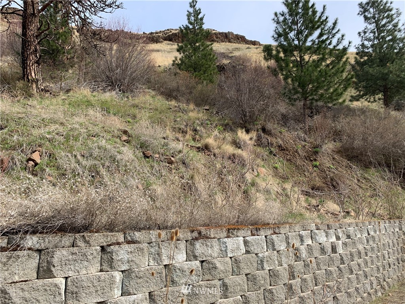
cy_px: 152
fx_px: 304
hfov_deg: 67.3
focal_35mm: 26
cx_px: 202
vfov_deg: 53.1
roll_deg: +1.1
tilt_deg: +14.8
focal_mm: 4.25
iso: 25
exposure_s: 1/1065
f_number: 1.8
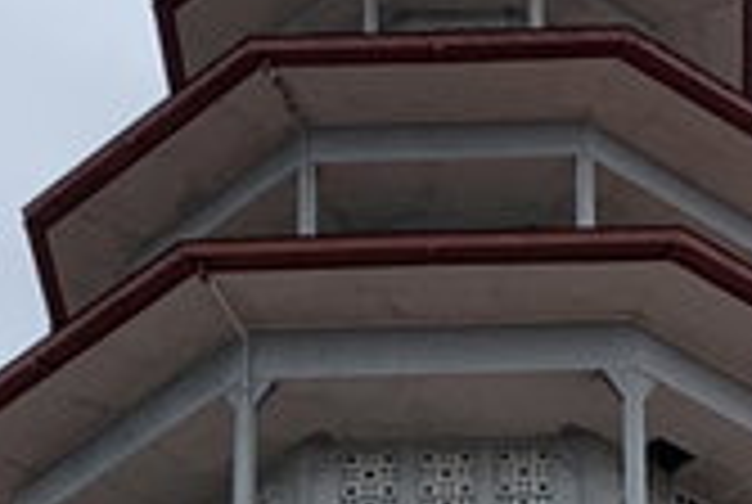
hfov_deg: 10.5
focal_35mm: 194
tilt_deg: +25.8
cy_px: 1004
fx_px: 4060
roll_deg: -1.2
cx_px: 644
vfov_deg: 6.9
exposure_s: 1/3086
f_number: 1.8
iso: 25
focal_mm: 4.25
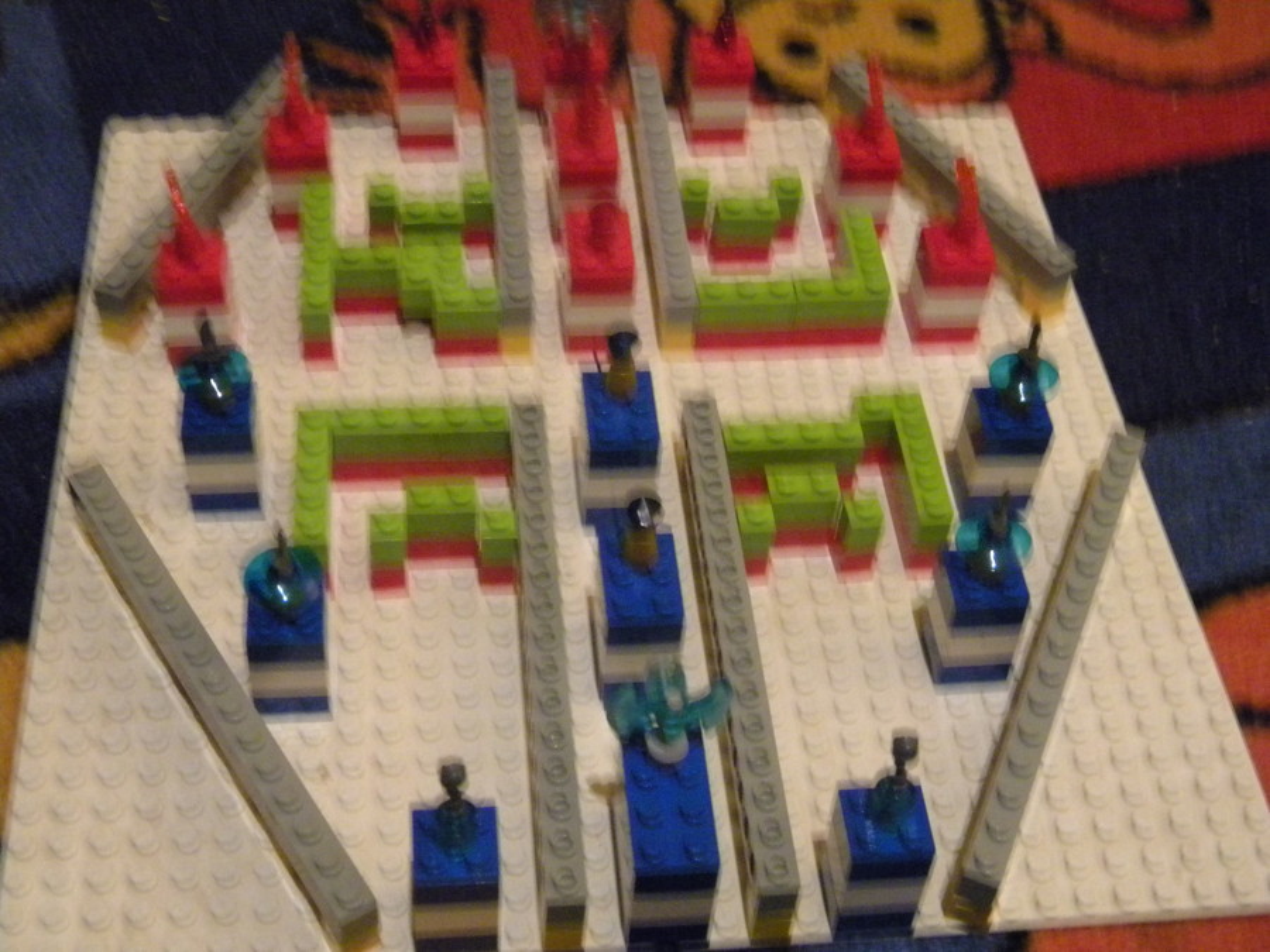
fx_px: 1724
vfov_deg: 30.9
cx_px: 635
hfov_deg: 40.4
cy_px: 476
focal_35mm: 47
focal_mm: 8.6
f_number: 3.9
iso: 800
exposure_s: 1/2.4
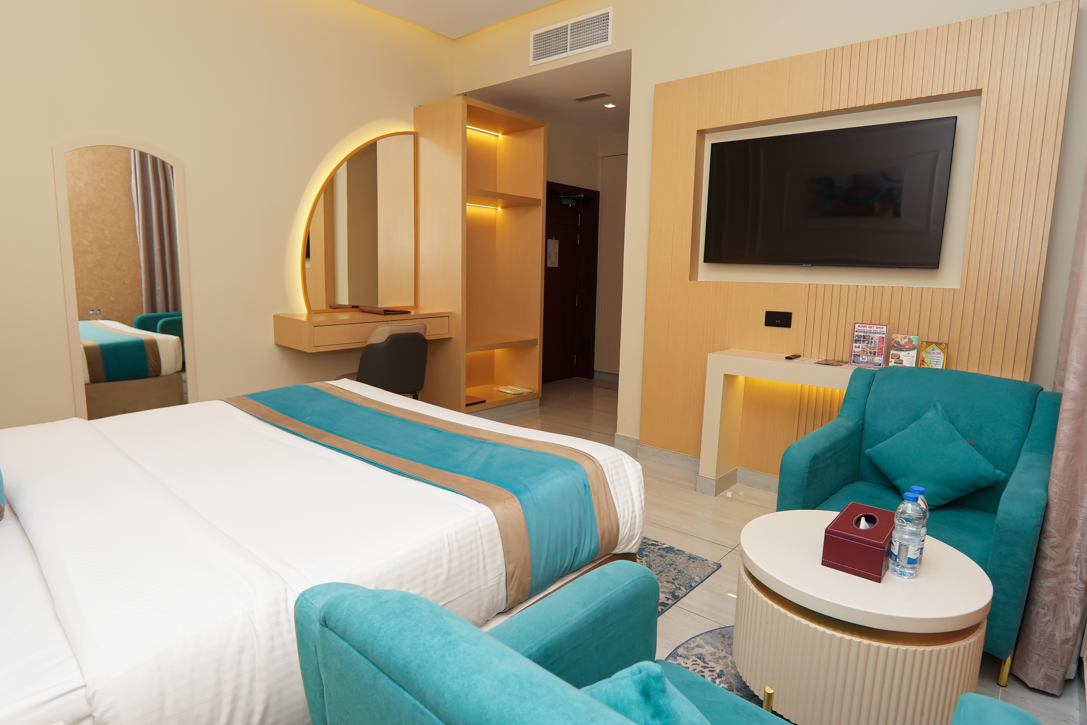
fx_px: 543
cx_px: 544
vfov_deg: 67.4
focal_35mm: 18
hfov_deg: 90.0
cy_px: 362
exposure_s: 1/200
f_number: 4.5
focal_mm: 12
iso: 500
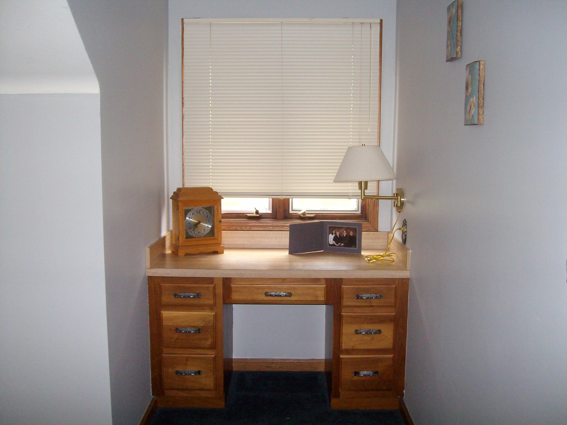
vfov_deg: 40.7
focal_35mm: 35
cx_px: 284
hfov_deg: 52.6
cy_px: 212
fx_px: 573
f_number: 2.8
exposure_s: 1/40
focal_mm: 5.8
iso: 200
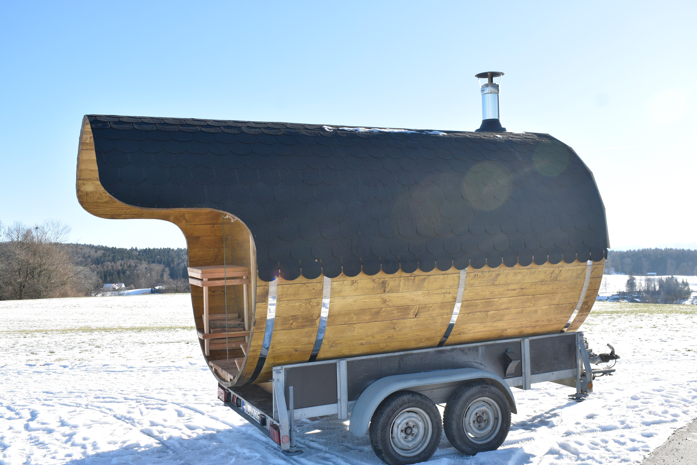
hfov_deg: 52.5
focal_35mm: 37
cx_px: 359
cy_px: 245
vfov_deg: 36.4
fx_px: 707
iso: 200
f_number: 8
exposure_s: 1/250
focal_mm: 23
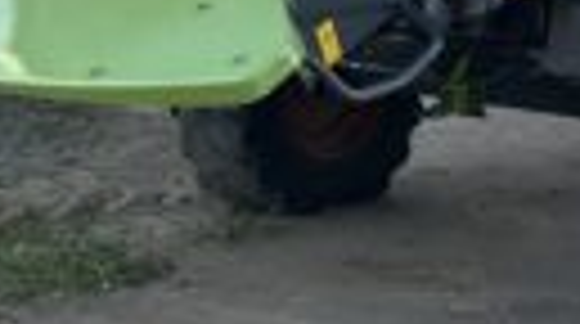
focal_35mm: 88
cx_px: 558
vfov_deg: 12.3
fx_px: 1351
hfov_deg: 23.4
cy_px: -288
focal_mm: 5.7
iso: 50
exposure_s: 1/555
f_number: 1.5
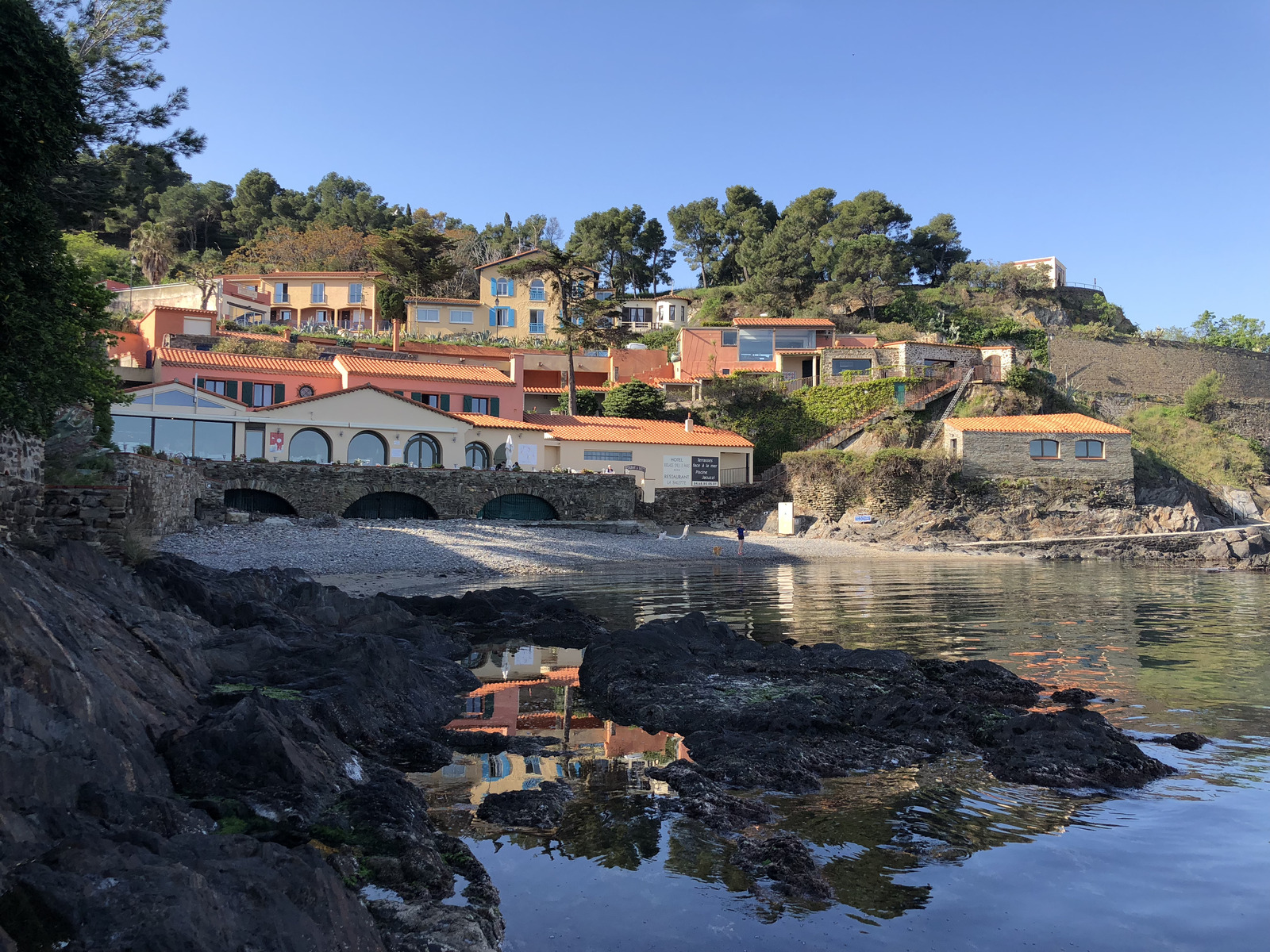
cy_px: 476
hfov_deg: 63.4
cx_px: 635
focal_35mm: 28
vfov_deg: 49.7
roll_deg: +0.1
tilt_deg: +2.7
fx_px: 1027
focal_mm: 4
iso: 20
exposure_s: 1/738
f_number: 1.8
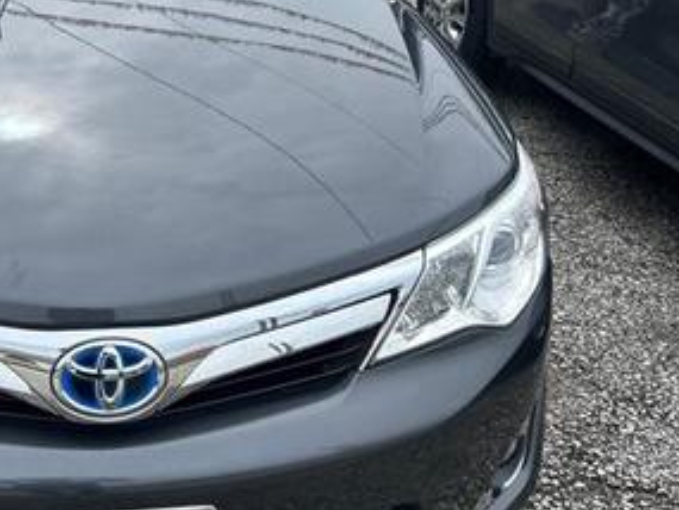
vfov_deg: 31.4
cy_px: 203
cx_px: 105
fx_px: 903
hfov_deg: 39.1
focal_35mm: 46
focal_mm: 5.7
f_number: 1.5
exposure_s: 1/3704
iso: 50
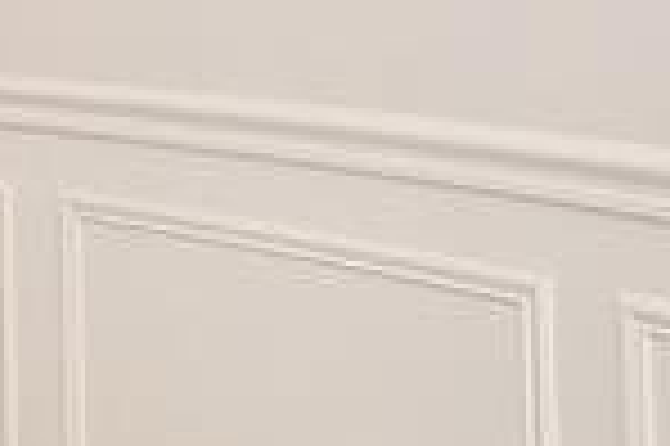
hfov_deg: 10.6
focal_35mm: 96
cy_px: 887
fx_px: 1785
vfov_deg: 12.5
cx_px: -1488
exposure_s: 1/60
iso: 800
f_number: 10
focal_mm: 14
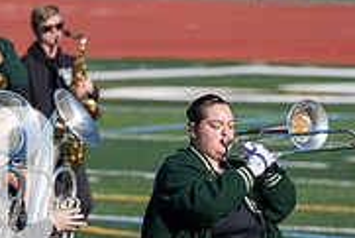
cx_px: -94
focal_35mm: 609
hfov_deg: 3.4
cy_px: 200
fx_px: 6010
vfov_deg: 2.3
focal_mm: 190
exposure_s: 1/2000
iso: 160
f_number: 4
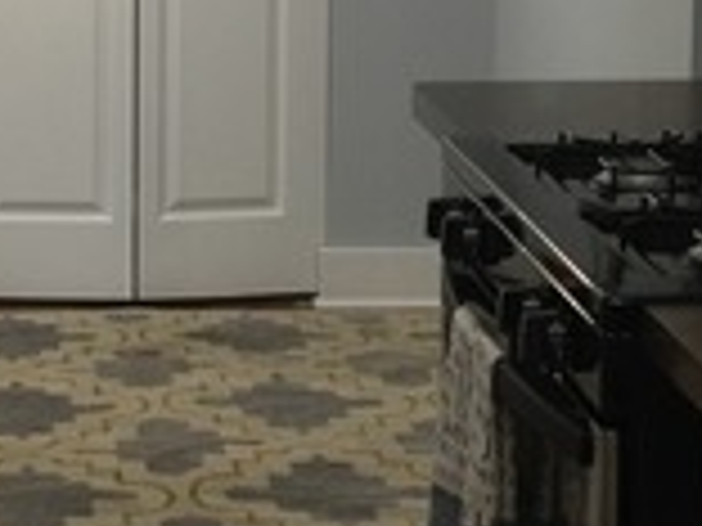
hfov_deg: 16.5
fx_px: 2413
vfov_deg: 12.1
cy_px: -126
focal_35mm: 119
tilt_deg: -4.5
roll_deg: -0.8
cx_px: 256
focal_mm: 4.15
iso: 32
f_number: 2.2
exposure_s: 1/15
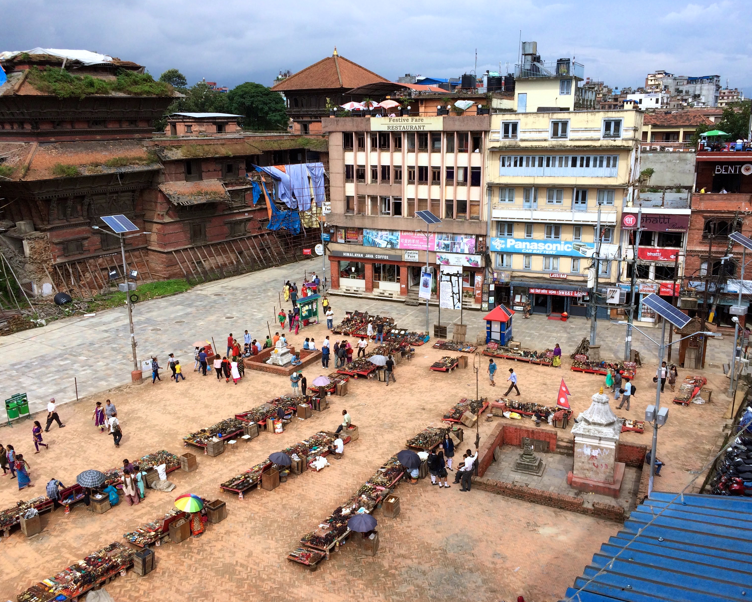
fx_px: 690
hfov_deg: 57.2
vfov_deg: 47.1
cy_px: 304
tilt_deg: -14.2
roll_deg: +0.6
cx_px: 382
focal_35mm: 31
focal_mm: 4.15
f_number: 2.2
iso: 32
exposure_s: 1/1520
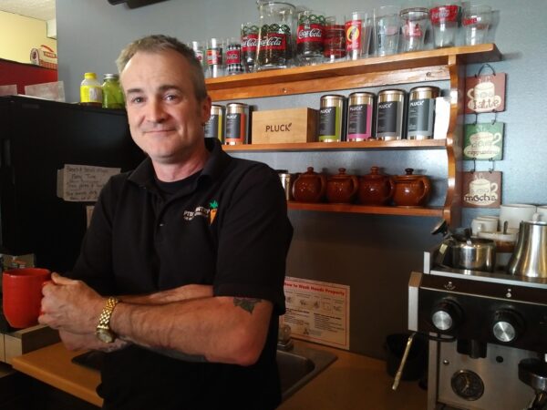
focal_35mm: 27
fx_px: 427
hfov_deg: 65.3
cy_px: 205
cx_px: 274
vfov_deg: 51.4
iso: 257
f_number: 2.2
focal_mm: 4.75
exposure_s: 1/20
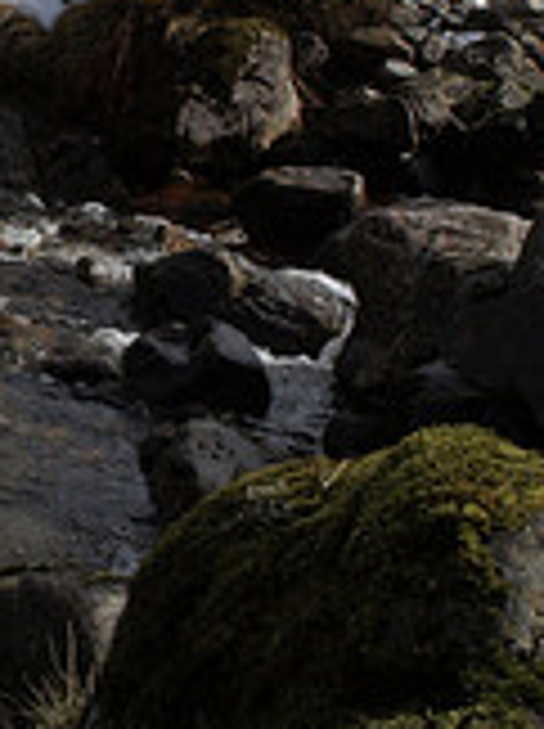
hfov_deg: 15.6
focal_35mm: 89
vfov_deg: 21.9
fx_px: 1870
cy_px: 189
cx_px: -187
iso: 200
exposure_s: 1/80
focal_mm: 16
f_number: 22
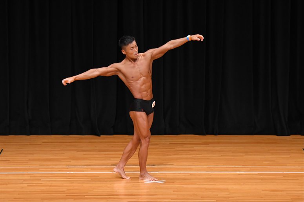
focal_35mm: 225
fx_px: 1899
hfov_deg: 9.2
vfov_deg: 6.1
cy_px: 101
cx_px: 152
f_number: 5.6
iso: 3200
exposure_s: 1/400
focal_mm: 150
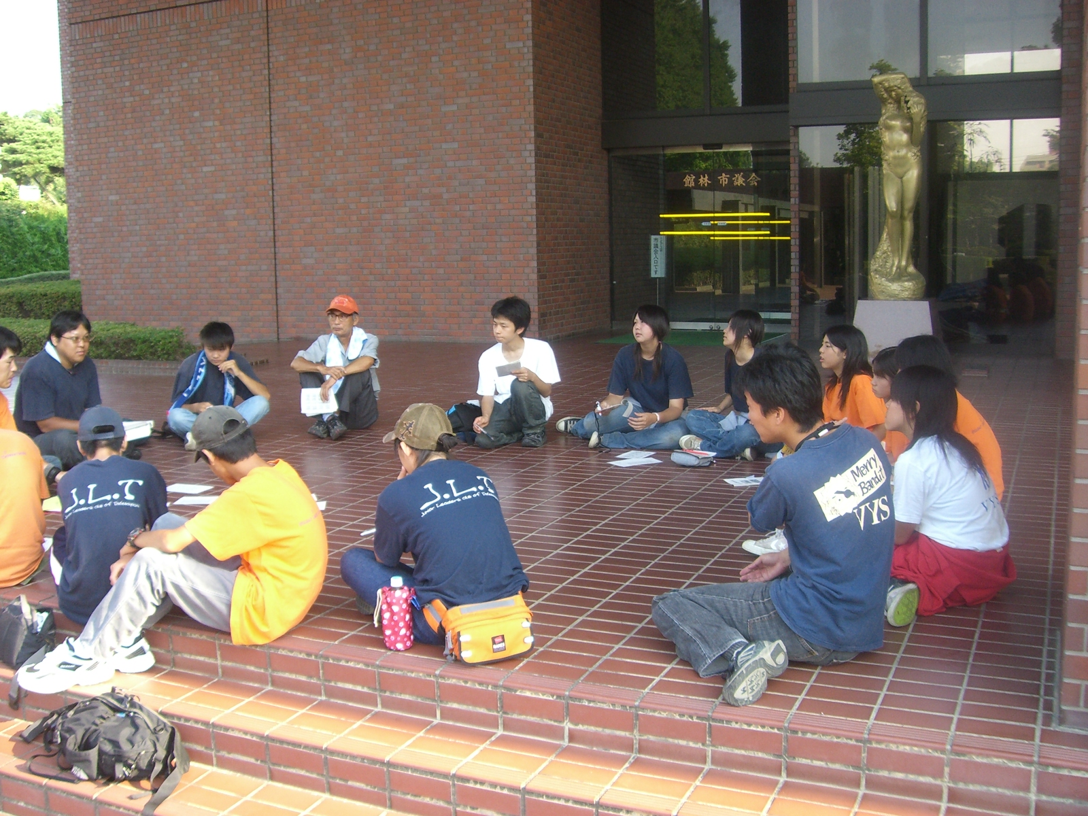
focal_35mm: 38
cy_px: 408
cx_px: 544
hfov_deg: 49.0
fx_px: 1194
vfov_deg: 37.7
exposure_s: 1/200
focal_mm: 6.2
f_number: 2.7
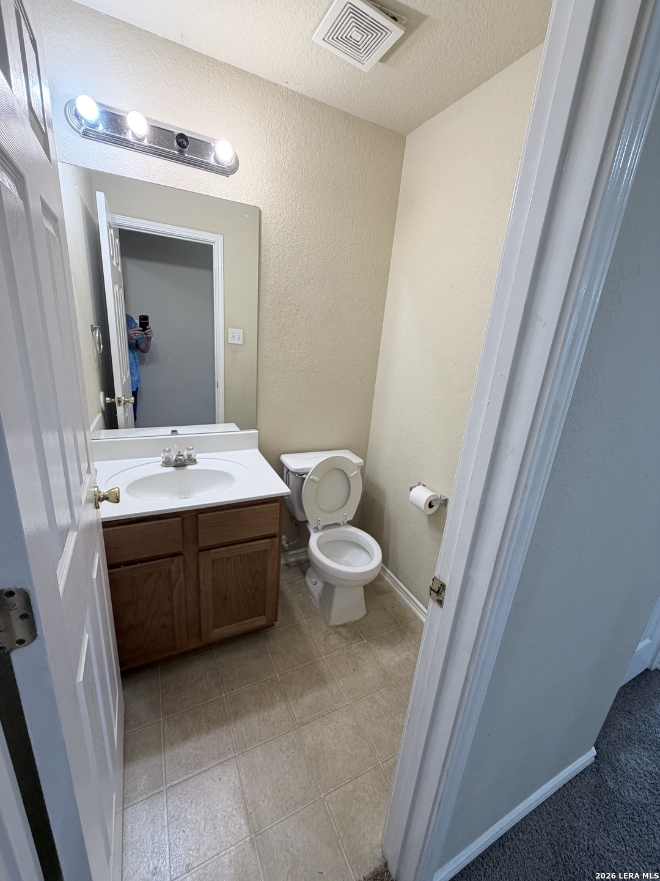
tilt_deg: -15.6
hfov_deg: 85.7
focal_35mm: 14
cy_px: 440
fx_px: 356
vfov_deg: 102.1
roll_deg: -5.6
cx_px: 330
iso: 160
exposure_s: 1/120
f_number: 2.2
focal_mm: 2.22
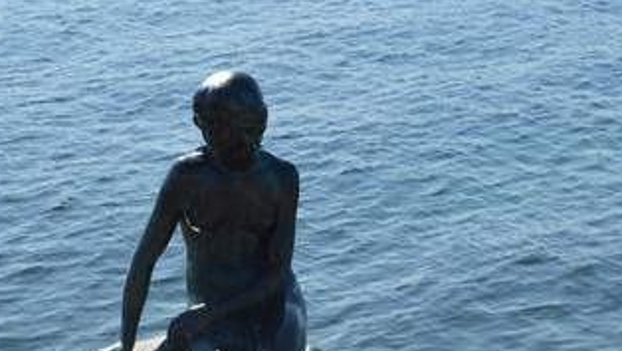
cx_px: 166
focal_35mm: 132
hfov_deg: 16.2
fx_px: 2175
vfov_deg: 9.2
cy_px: 189
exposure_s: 1/250
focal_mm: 55
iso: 100
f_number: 8
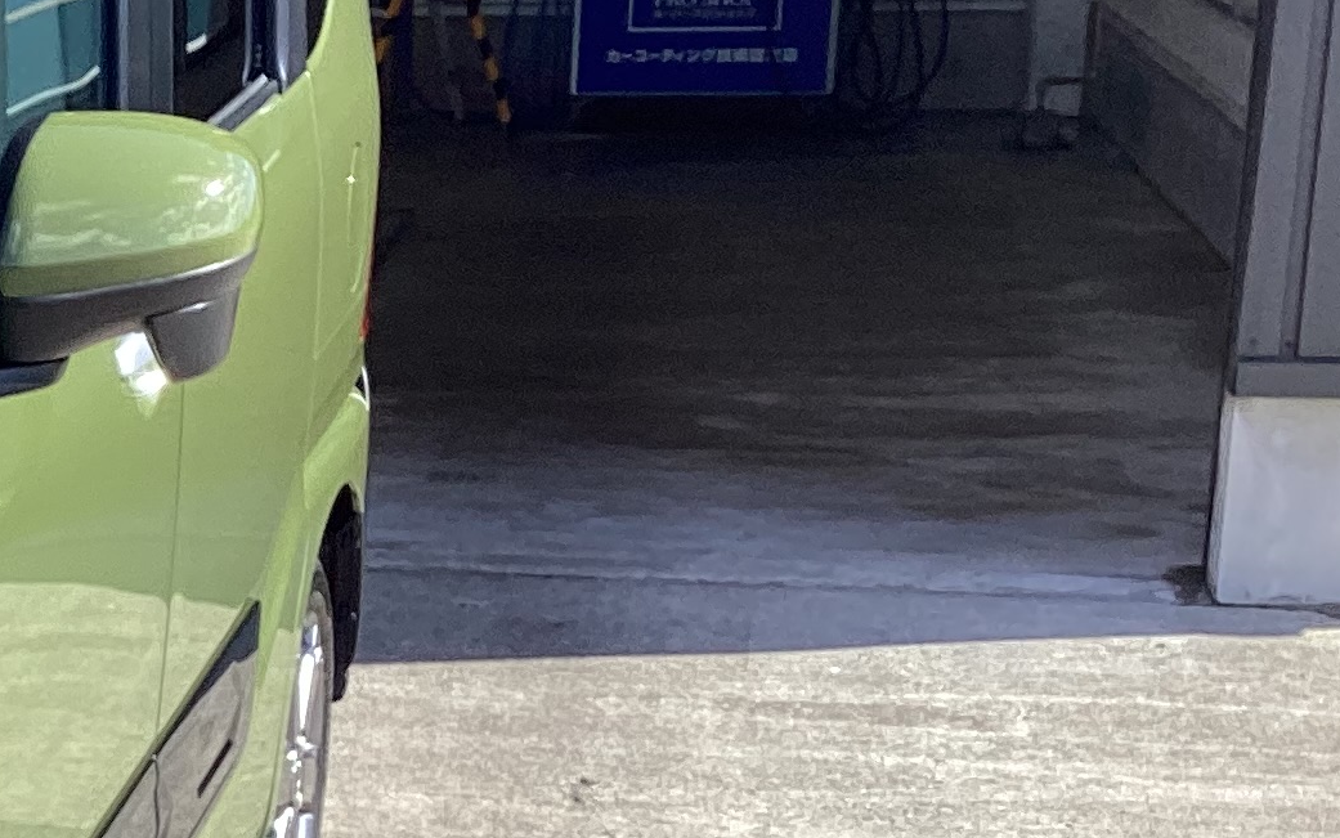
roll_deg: +2.2
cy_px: 767
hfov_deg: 17.9
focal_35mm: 103
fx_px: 3762
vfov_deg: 12.6
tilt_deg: -16.1
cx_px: -723
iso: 25
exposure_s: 1/506
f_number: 2.4
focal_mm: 3.3
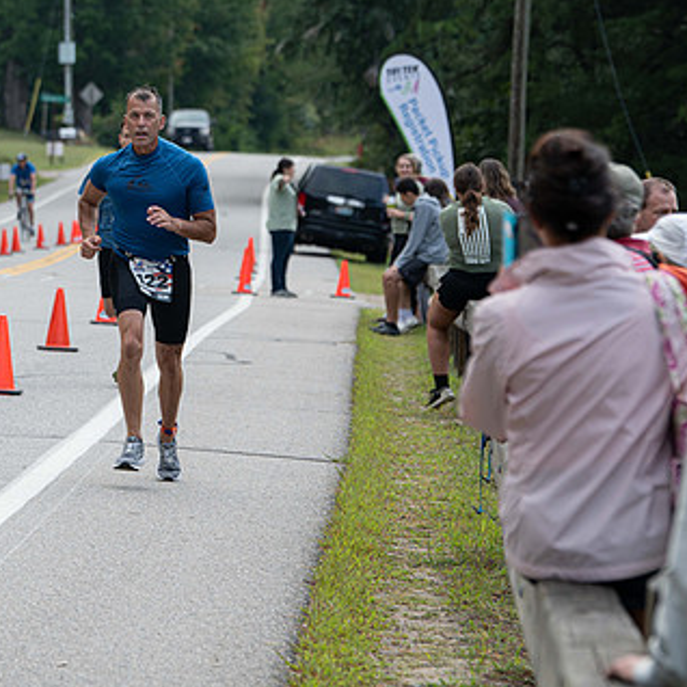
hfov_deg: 8.0
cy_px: 310
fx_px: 4872
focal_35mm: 217
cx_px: 97
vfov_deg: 8.1
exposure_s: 1/320
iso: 200
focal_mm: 140
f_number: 5
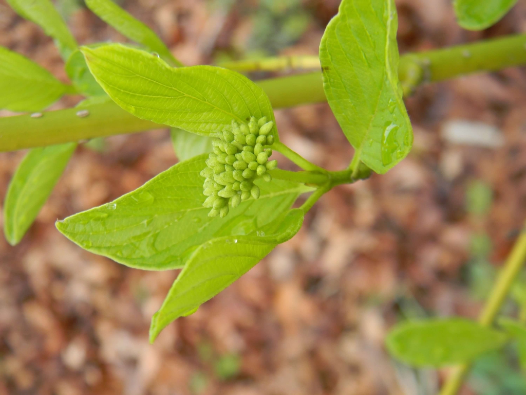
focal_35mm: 50
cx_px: 263
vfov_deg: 29.1
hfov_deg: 38.2
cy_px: 198
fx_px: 760
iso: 80
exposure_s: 1/75.4
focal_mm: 12.2
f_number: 4.3
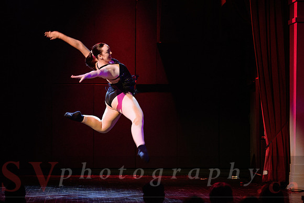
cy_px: 116
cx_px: 130
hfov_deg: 13.7
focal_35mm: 150
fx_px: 1263
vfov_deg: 9.2
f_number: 2.8
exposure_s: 1/200
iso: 1600
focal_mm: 130
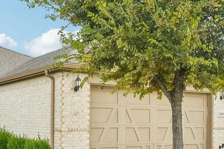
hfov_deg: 38.1
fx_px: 317
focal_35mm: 51
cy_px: 70
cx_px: 61
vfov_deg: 26.4
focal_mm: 17
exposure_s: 1/500
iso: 400
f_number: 8
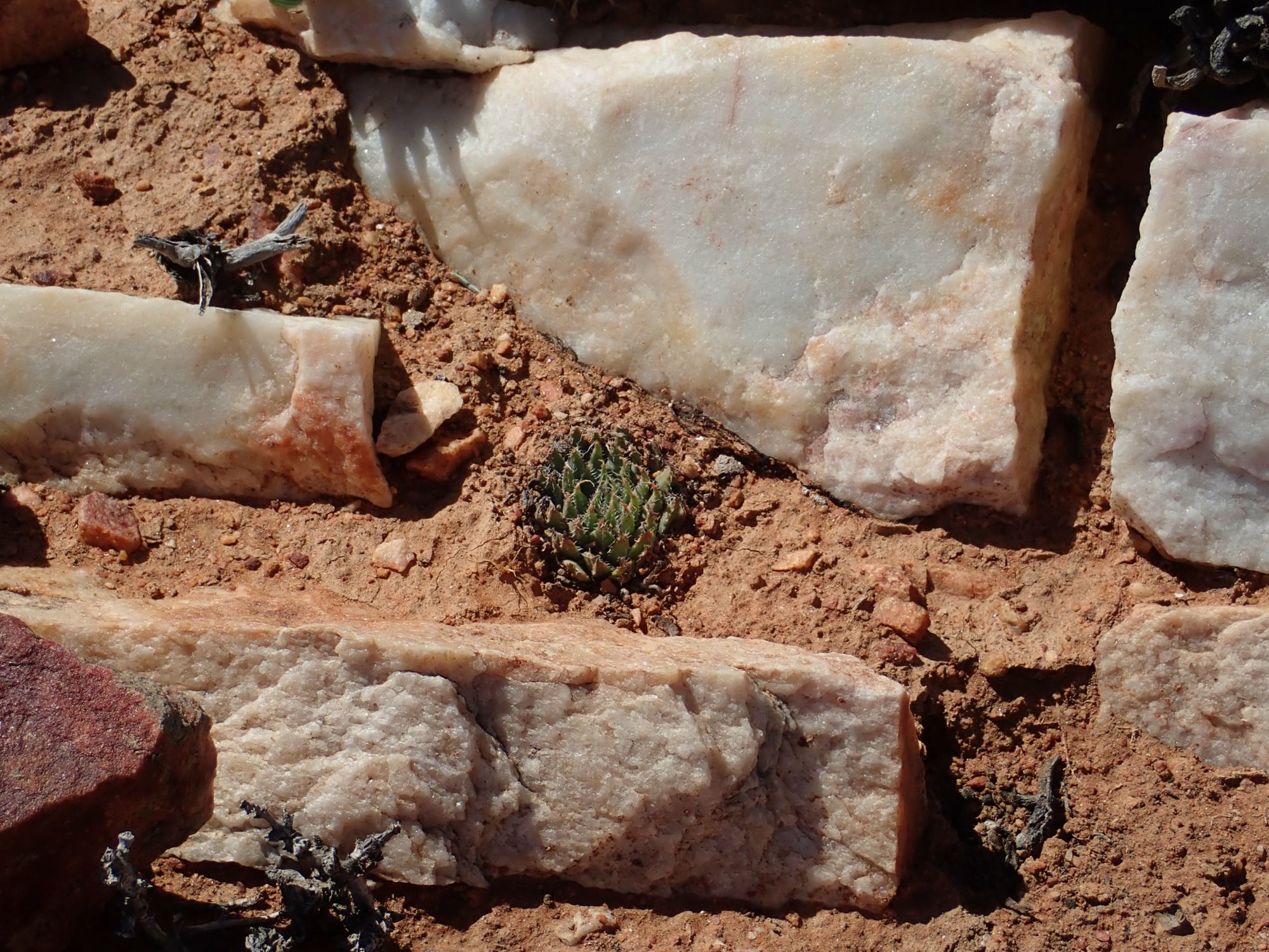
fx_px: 2236
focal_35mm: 61
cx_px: 634
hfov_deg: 31.7
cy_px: 476
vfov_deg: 24.0
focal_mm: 11.01
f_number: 5
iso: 100
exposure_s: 1/800
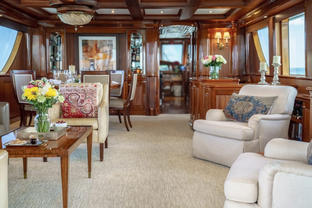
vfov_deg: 32.6
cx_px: 156
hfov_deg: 47.4
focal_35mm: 41
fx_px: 355
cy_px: 104
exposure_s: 1/60
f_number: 7.1
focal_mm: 41
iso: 4000
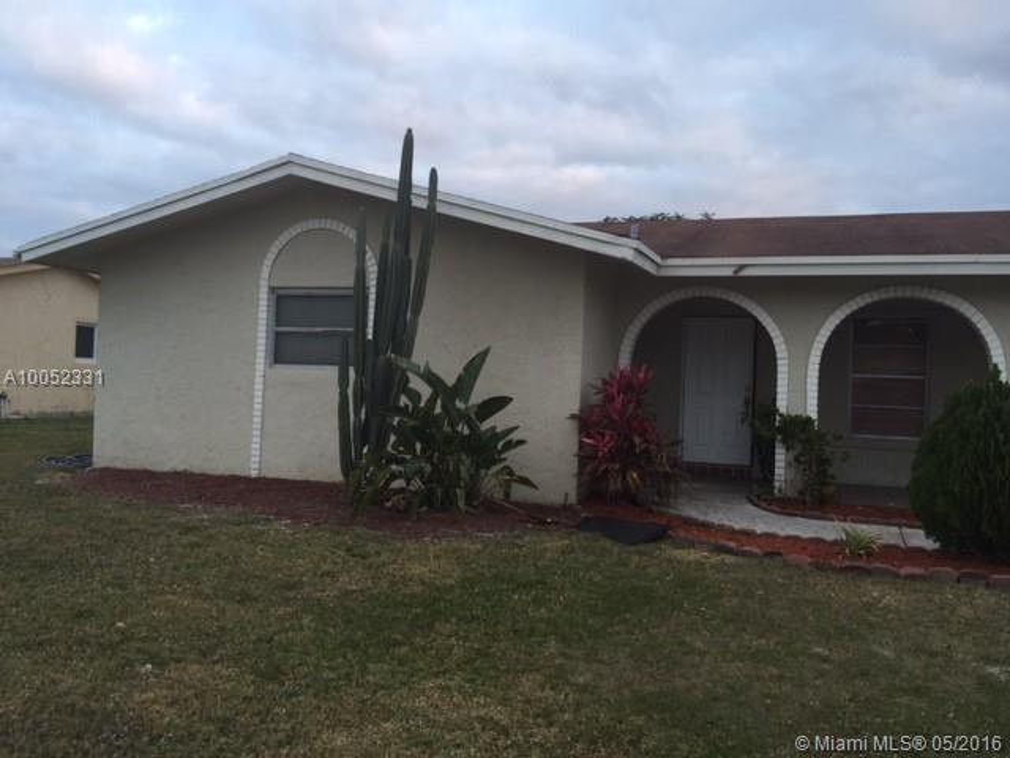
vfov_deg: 48.2
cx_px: 505
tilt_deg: +0.7
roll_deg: -2.8
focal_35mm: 29
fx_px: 846
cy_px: 379
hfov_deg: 61.7
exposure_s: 1/60
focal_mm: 4.15
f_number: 2.2
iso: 32
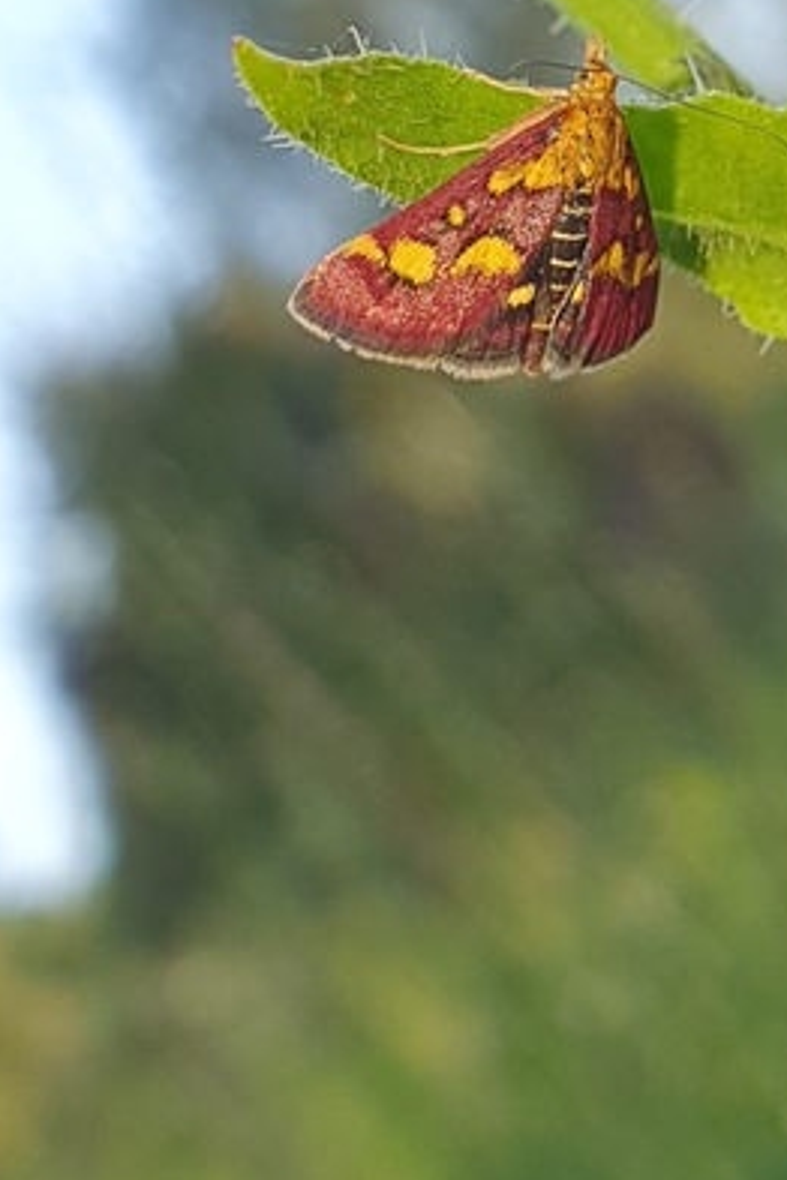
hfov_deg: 30.2
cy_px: 303
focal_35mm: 44
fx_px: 1443
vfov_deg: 43.2
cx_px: 544
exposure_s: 1/528
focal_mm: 4.32
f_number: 2.4
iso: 50
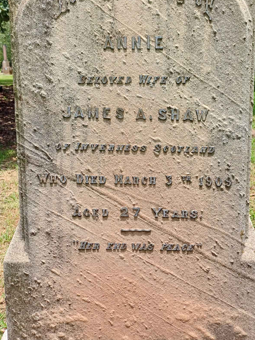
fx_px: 373
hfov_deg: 37.6
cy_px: 104
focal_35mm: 38
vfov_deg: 47.9
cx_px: 150
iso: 50
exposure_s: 1/614
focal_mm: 4.65
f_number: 1.8
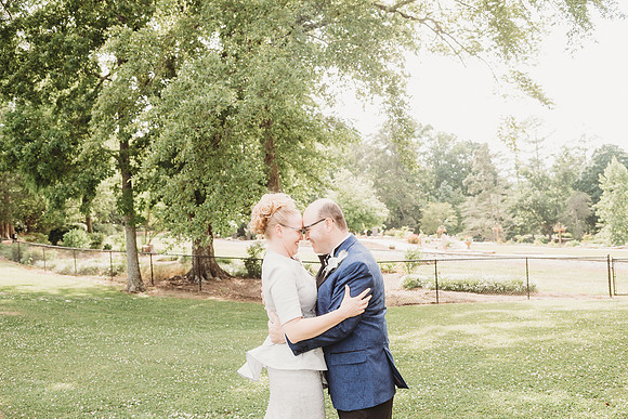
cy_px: 210
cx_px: 314
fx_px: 523
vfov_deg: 43.6
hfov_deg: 61.9
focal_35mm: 30
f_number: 4
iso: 200
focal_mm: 30
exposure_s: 1/320
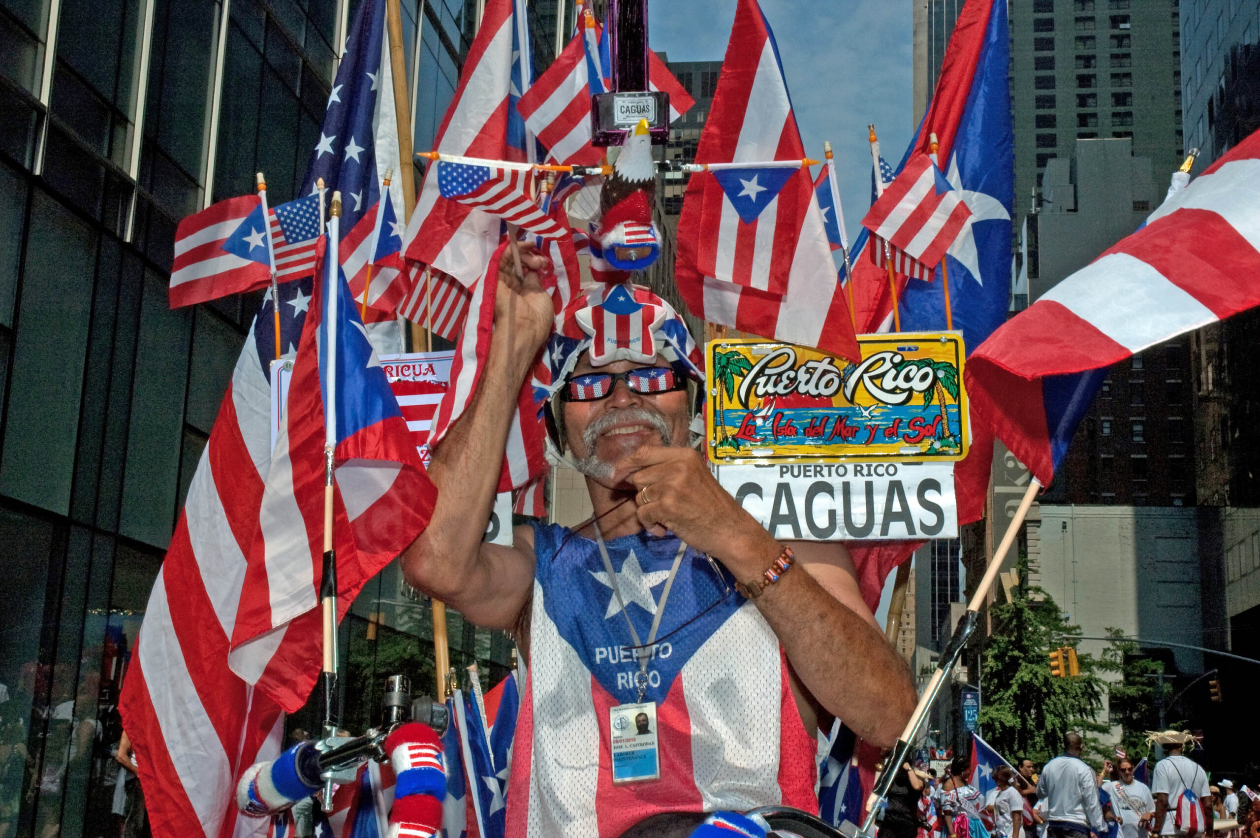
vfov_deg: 28.9
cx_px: 630
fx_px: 1626
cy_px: 419
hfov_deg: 42.4
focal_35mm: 46
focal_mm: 31
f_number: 20
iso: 320
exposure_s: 1/500
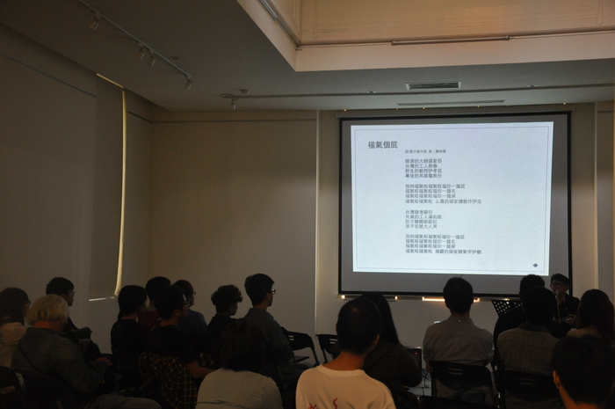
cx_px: 308
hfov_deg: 41.2
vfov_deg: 28.0
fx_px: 819
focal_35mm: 48
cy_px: 204
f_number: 4.2
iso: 800
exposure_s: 1/30
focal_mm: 32
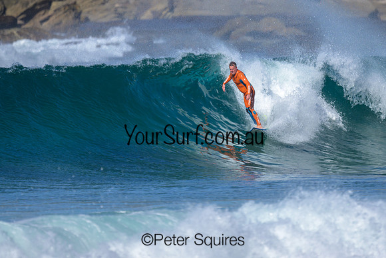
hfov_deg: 1.9
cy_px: 101
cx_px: 208
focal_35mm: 1100
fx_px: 11796
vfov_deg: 1.3
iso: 220
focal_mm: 800
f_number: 6.3
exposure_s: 1/2000
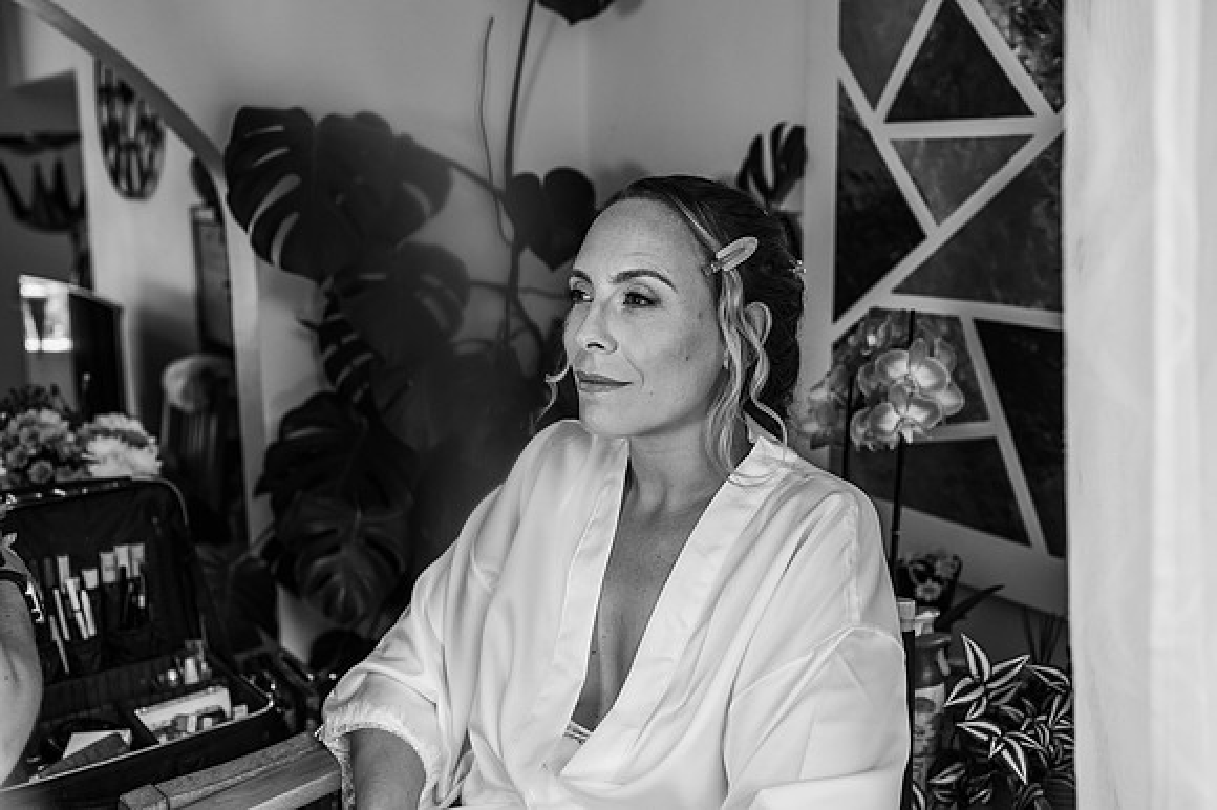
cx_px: 608
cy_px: 405
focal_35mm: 35
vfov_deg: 37.8
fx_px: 1182
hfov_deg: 54.5
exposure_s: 1/200
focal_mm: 35
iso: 250
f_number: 3.2
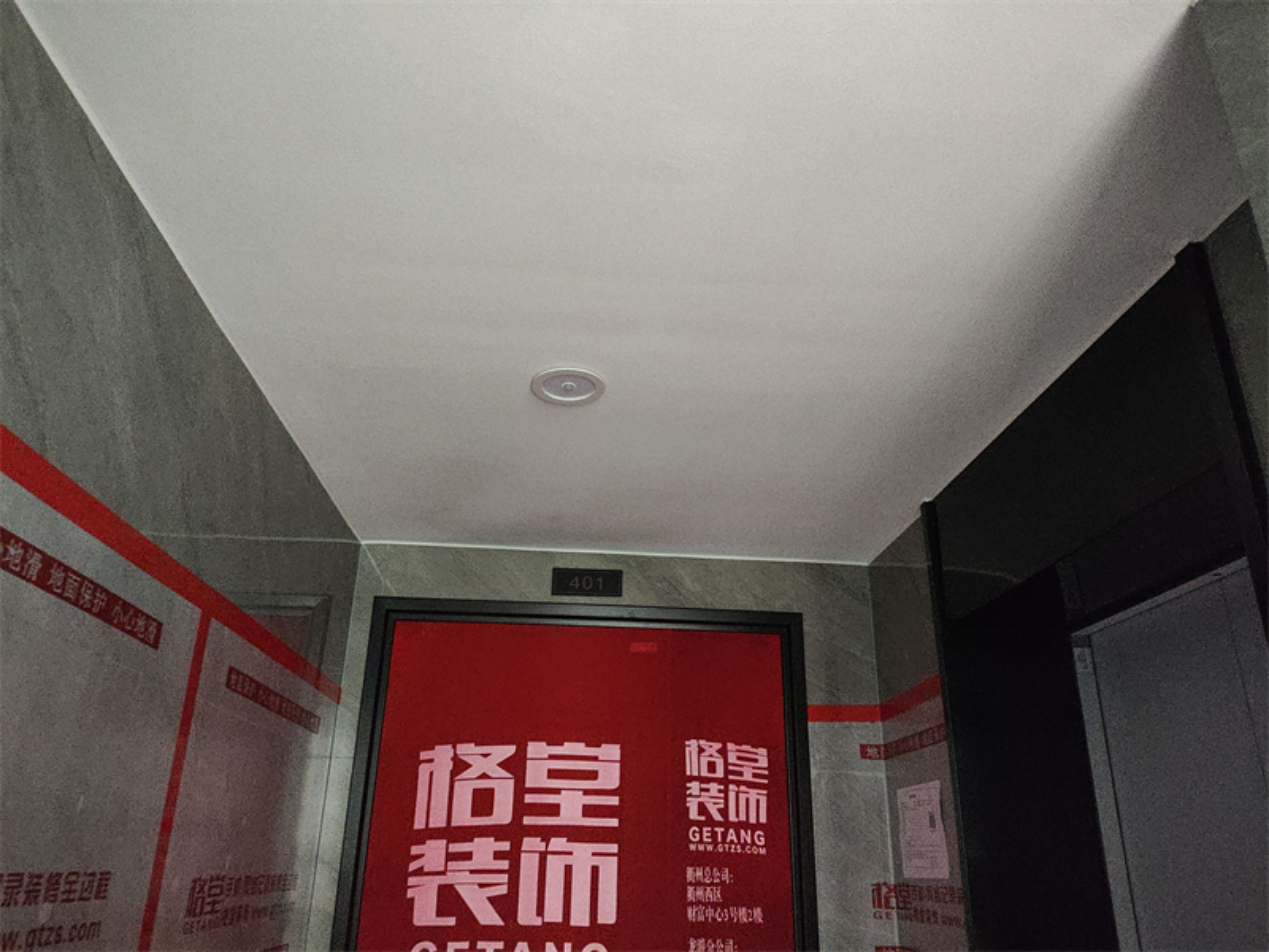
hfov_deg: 71.6
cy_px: 476
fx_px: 880
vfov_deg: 56.8
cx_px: 634
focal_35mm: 24
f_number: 1.8
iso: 2572
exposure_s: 1/25
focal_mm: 4.68
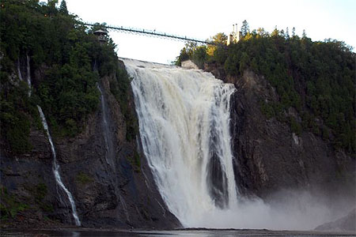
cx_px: 178
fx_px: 816
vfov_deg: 16.6
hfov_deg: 24.6
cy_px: 118
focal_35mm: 82
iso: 400
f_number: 5.6
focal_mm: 55
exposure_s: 1/125
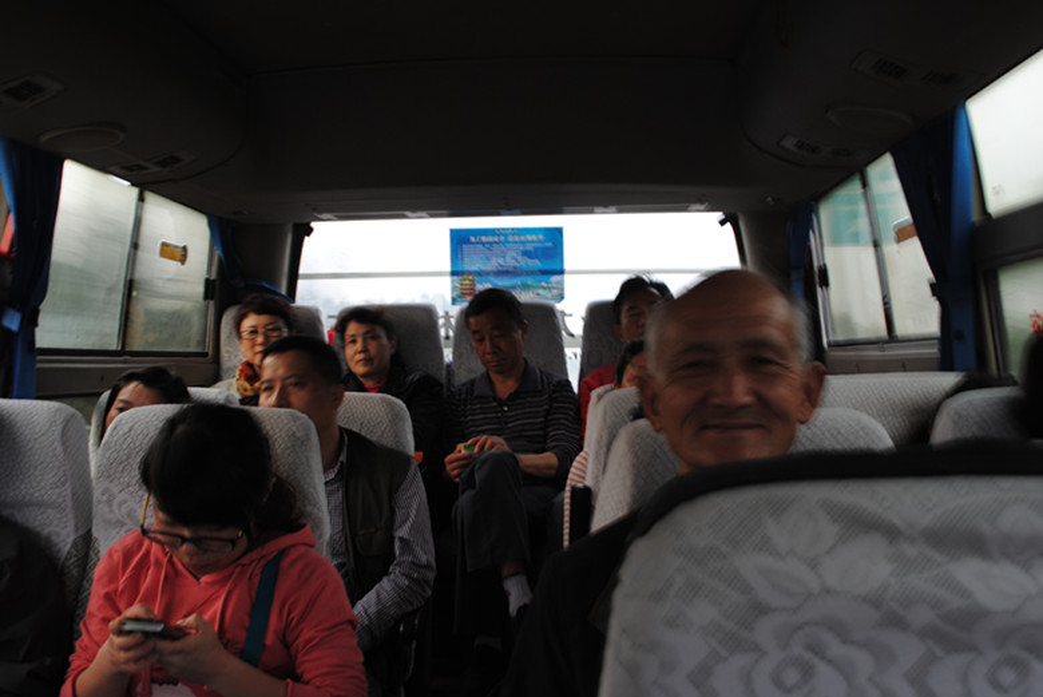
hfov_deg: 53.1
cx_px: 522
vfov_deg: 36.9
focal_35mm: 36
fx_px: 1044
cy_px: 348
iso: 100
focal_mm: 24
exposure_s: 1/5
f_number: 9
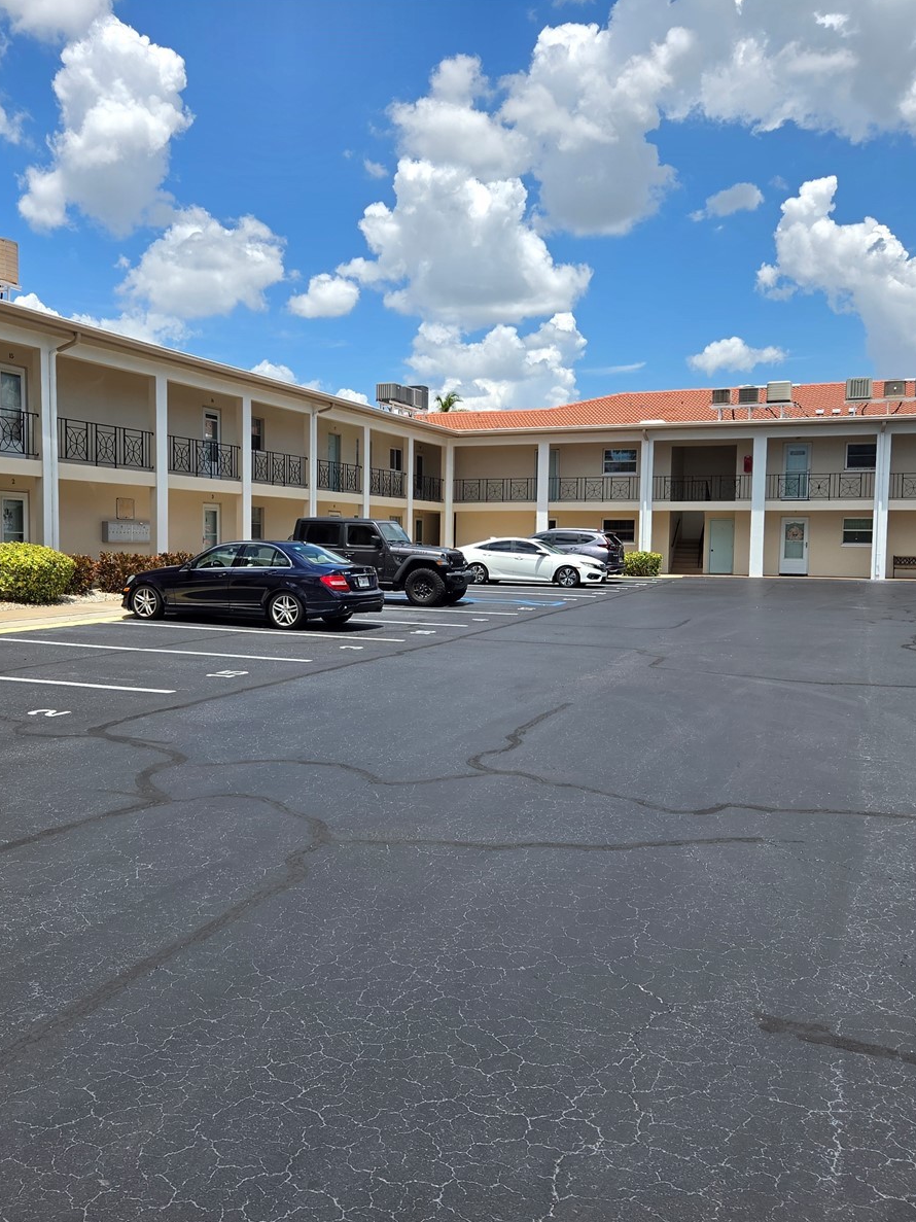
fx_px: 1094
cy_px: 612
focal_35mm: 31
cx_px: 386
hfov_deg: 45.3
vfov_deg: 58.4
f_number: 1.8
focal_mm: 5.4
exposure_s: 1/4349
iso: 80
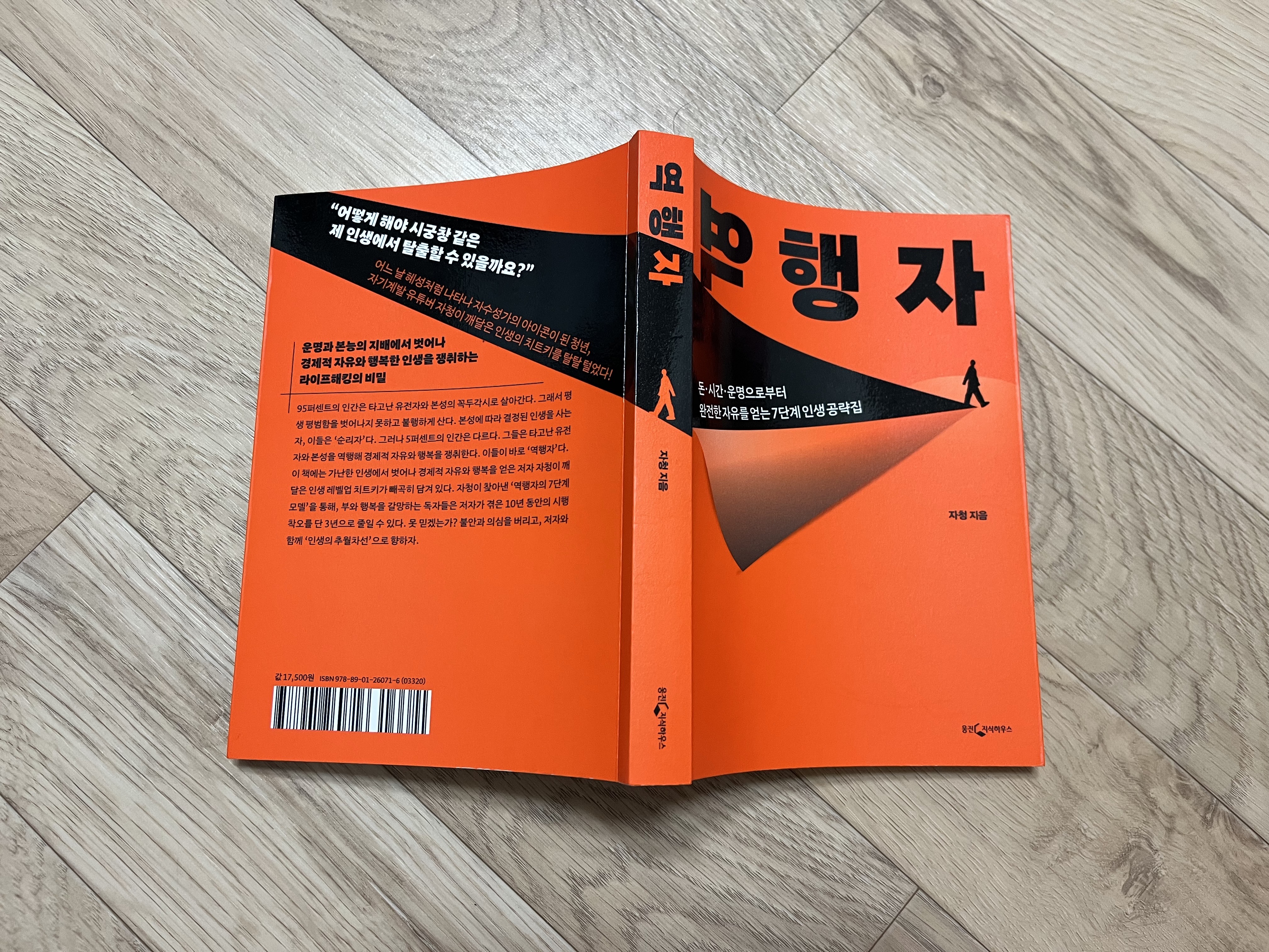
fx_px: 953
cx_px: 634
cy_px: 476
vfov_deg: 53.1
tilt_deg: -80.3
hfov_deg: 67.3
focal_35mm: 26
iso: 200
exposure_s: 1/60
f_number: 1.6
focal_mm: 5.1
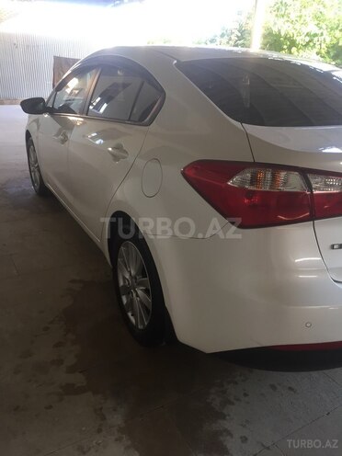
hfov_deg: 48.2
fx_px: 382
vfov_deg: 61.7
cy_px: 228
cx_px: 171
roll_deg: -0.9
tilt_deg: -25.1
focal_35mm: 29
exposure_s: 1/33
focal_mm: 4.15
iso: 32
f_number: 2.2
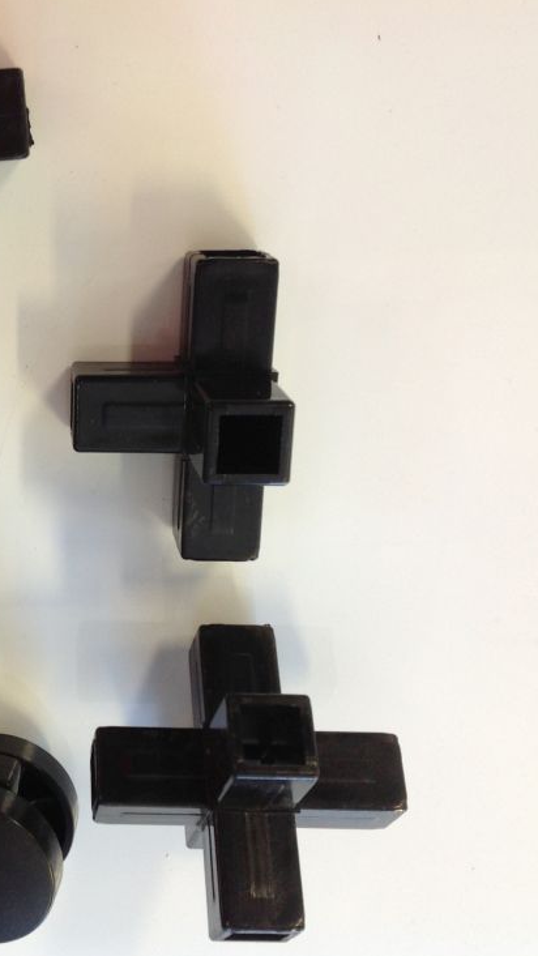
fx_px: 1318
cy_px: 481
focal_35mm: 52
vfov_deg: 39.9
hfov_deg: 22.3
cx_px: 10
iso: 64
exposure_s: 1/17
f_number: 2.4
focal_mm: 4.28
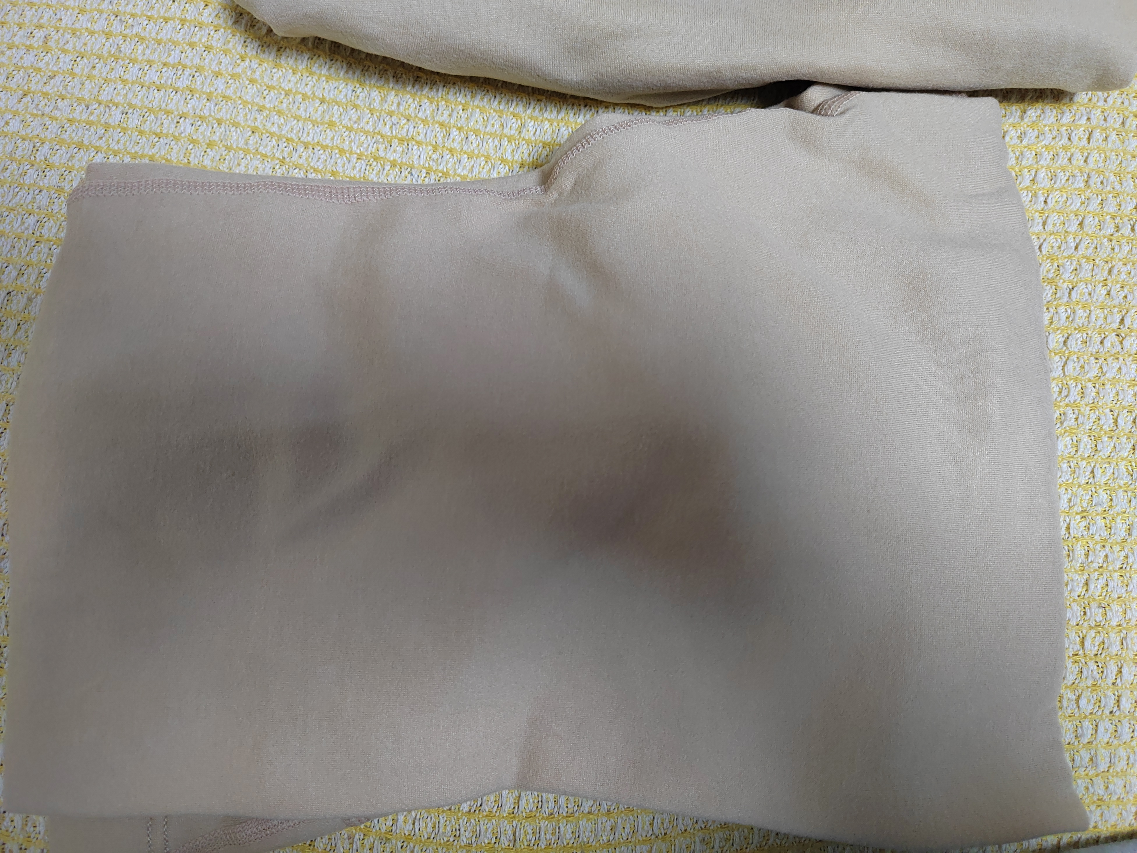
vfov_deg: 58.9
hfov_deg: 73.9
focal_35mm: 23
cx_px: 568
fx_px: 755
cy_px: 426
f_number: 1.9
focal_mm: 5.52
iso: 2344
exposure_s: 1/100
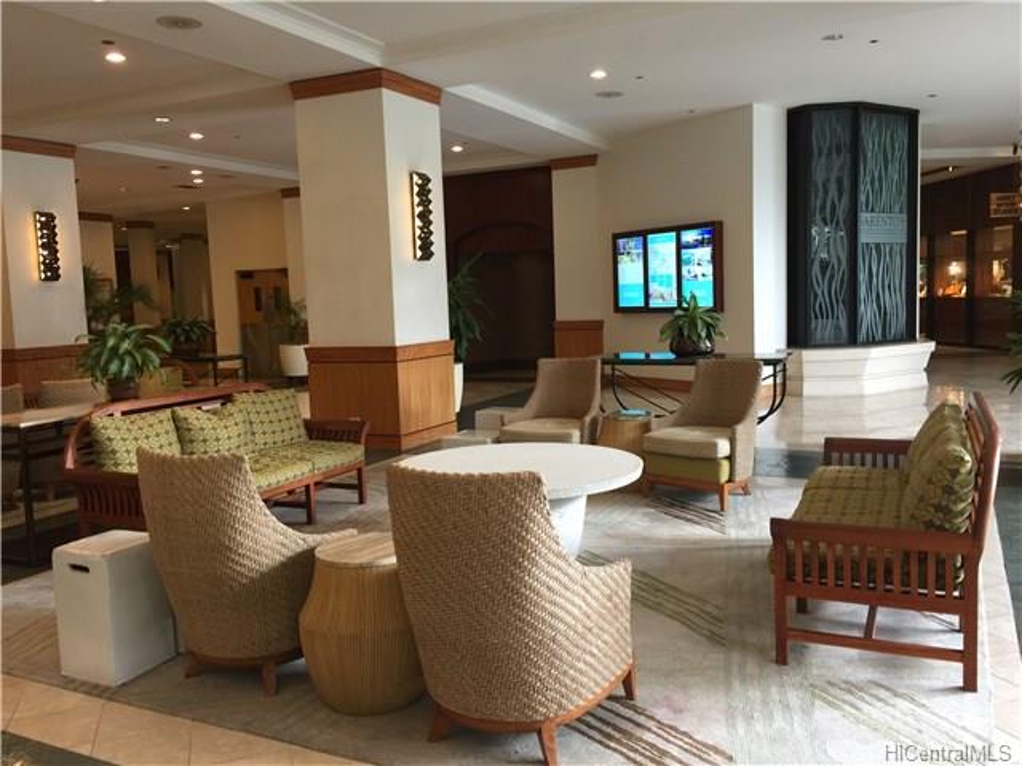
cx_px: 511
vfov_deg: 48.2
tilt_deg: -5.3
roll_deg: +2.9
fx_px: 856
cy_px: 383
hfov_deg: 61.7
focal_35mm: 29
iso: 32
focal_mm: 4.15
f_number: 2.2
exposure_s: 1/15
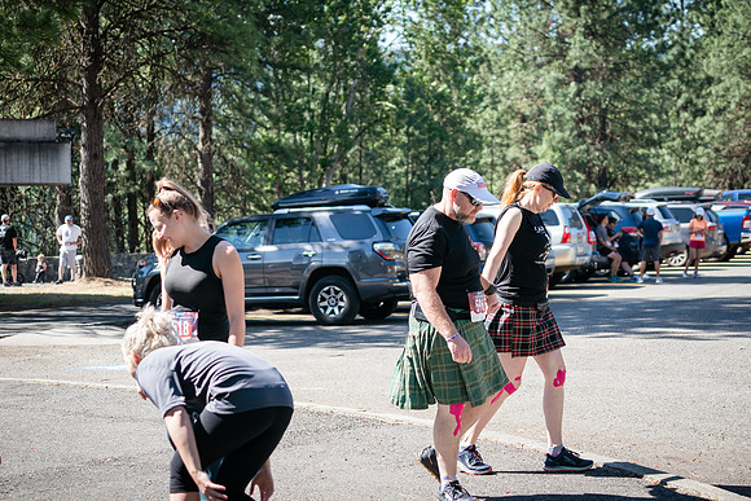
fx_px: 1653
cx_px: 402
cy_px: 260
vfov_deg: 17.2
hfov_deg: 25.6
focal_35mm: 79
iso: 250
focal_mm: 70
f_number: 4
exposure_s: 1/500
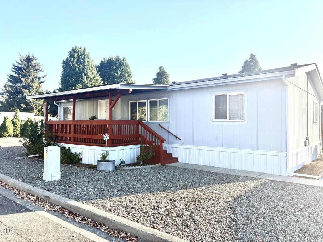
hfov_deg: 67.3
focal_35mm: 26
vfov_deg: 53.1
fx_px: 243
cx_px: 162
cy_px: 121
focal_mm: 5.96
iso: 50
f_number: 1.6
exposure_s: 1/1626
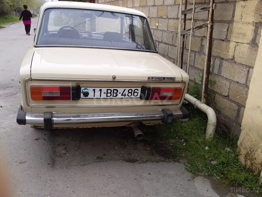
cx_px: 131
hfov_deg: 58.4
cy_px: 98
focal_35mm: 31
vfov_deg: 45.4
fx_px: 235
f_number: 2.2
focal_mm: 3.3
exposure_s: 1/405
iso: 40
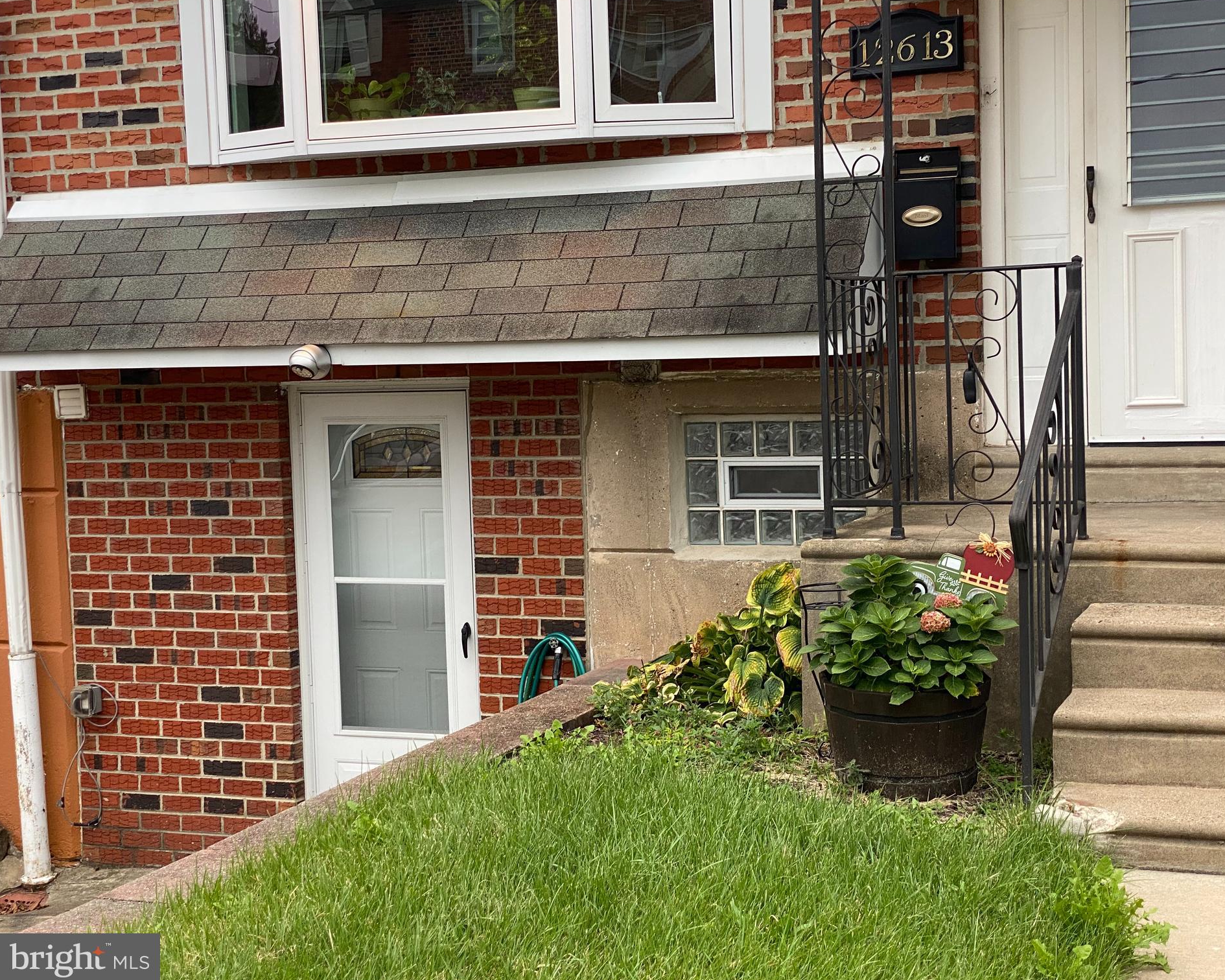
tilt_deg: -5.3
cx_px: 662
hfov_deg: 34.1
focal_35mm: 55
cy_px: 489
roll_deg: +0.8
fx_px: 1994
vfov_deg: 27.6
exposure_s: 1/122
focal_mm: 6
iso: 50
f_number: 2
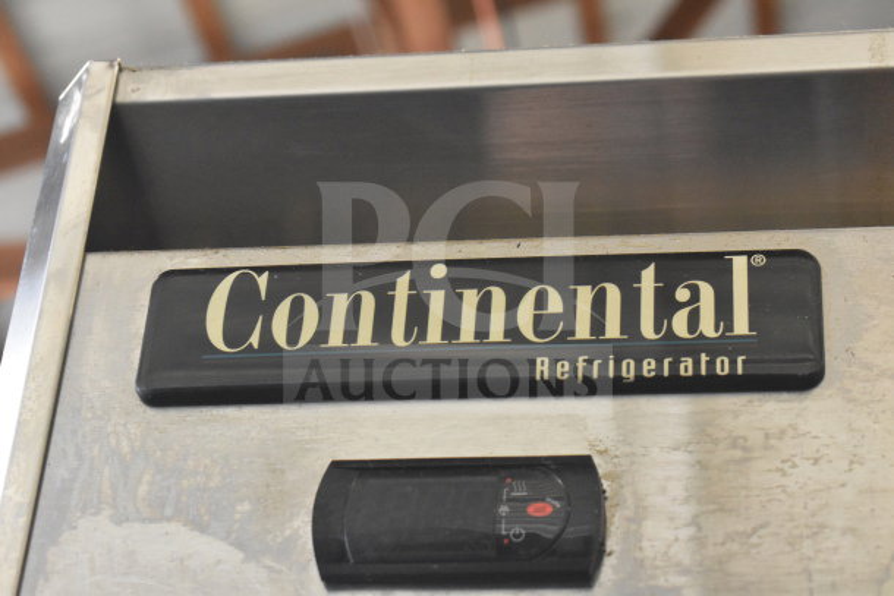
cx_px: 447
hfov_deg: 24.6
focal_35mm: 82
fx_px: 2049
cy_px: 298
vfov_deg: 16.6
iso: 5600
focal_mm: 55
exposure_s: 1/100
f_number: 5.6
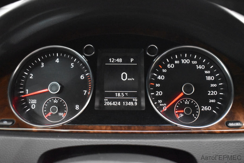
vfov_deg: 35.6
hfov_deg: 51.2
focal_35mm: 38
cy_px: 82
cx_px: 122
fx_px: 254
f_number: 4
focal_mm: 25
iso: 9000
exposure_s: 1/40
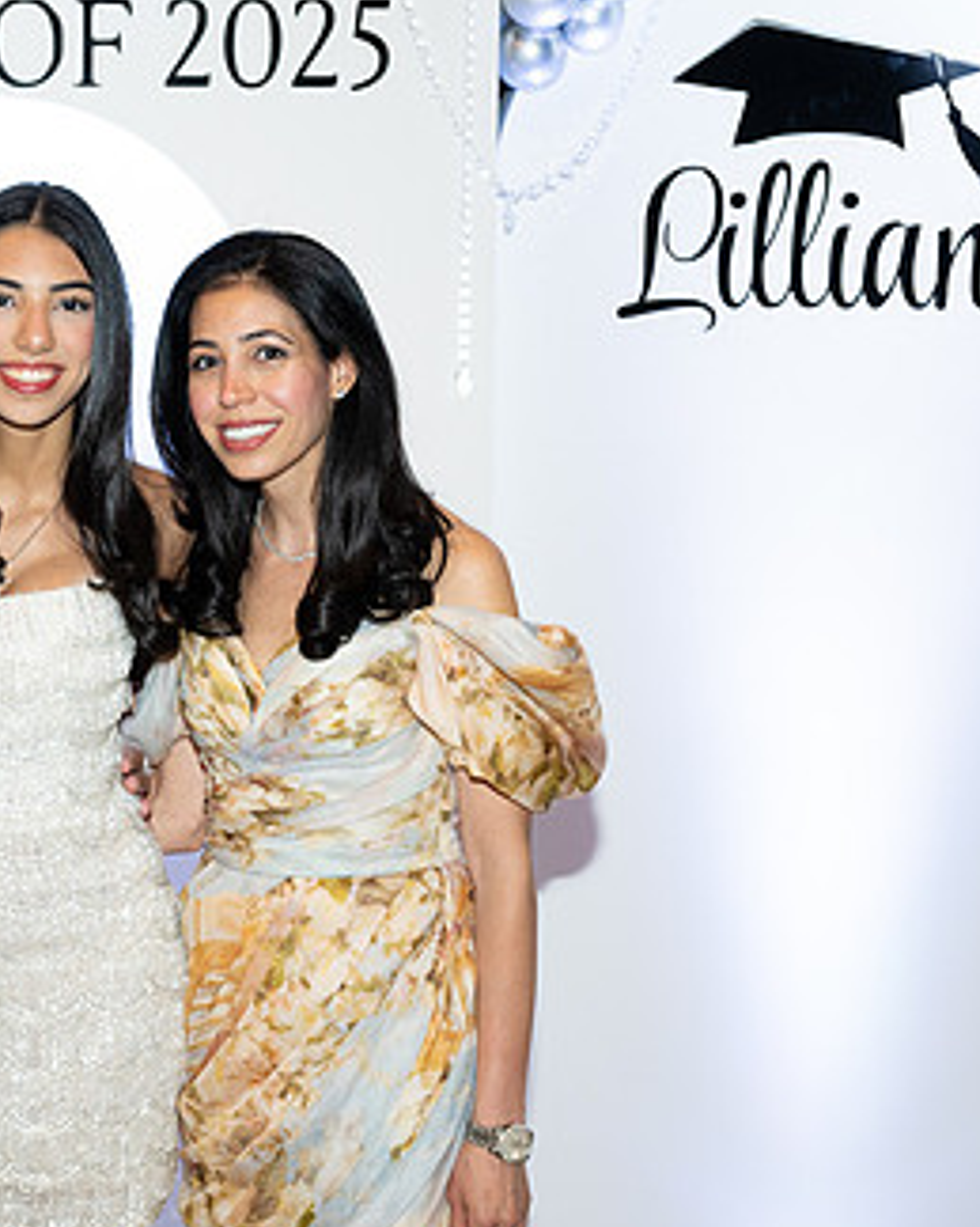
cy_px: 653
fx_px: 2503
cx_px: -30
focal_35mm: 69
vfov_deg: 27.5
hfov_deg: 21.3
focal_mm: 41
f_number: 5.6
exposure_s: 1/80
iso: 1000
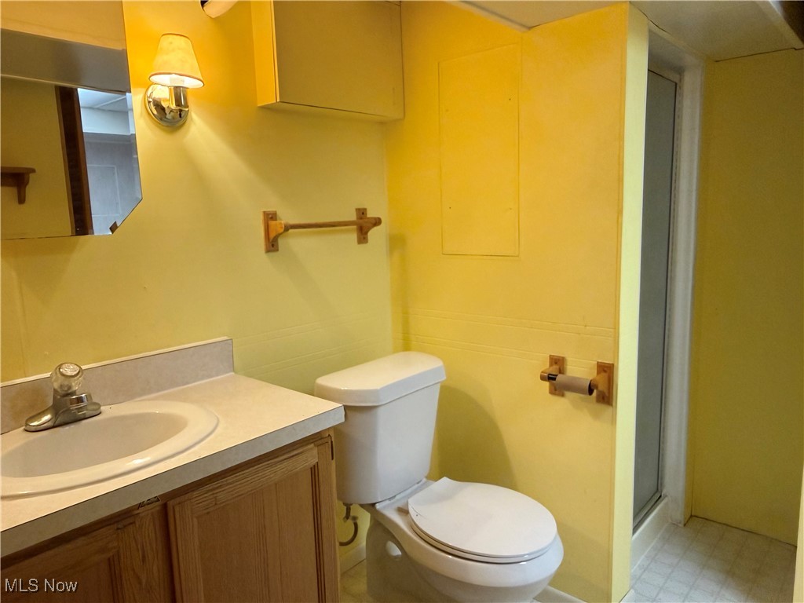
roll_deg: +2.1
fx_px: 557
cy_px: 302
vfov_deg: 56.8
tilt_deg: -8.2
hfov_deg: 71.6
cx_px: 402
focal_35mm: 24
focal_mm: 2.22
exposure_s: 1/60
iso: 400
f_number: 2.2
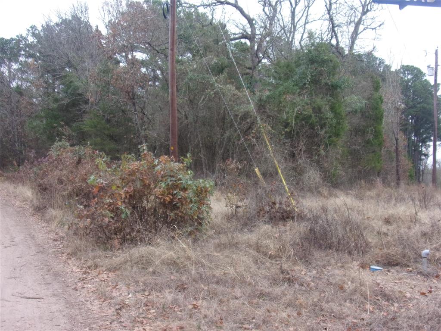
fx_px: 420
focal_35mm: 33
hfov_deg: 55.4
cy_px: 166
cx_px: 220
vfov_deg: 42.9
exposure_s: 1/85
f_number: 3.7
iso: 80
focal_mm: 5.9
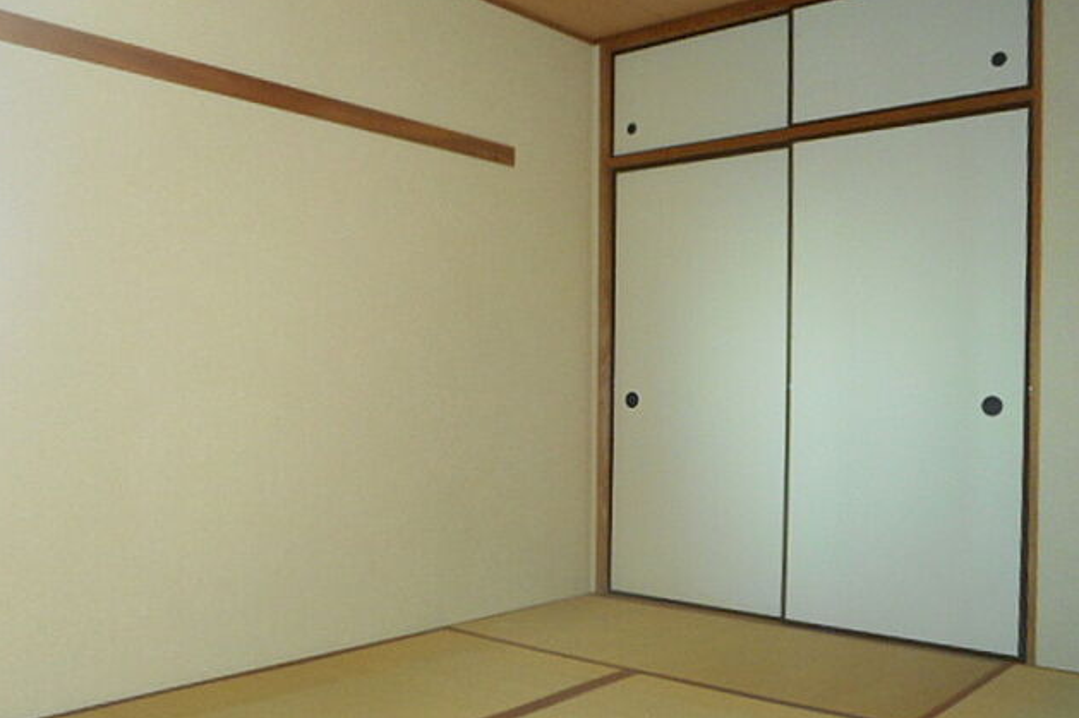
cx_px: 533
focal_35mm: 36
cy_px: 404
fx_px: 1079
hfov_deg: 53.1
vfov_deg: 36.8
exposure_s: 1/30
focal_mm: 6
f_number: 4.2
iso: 560
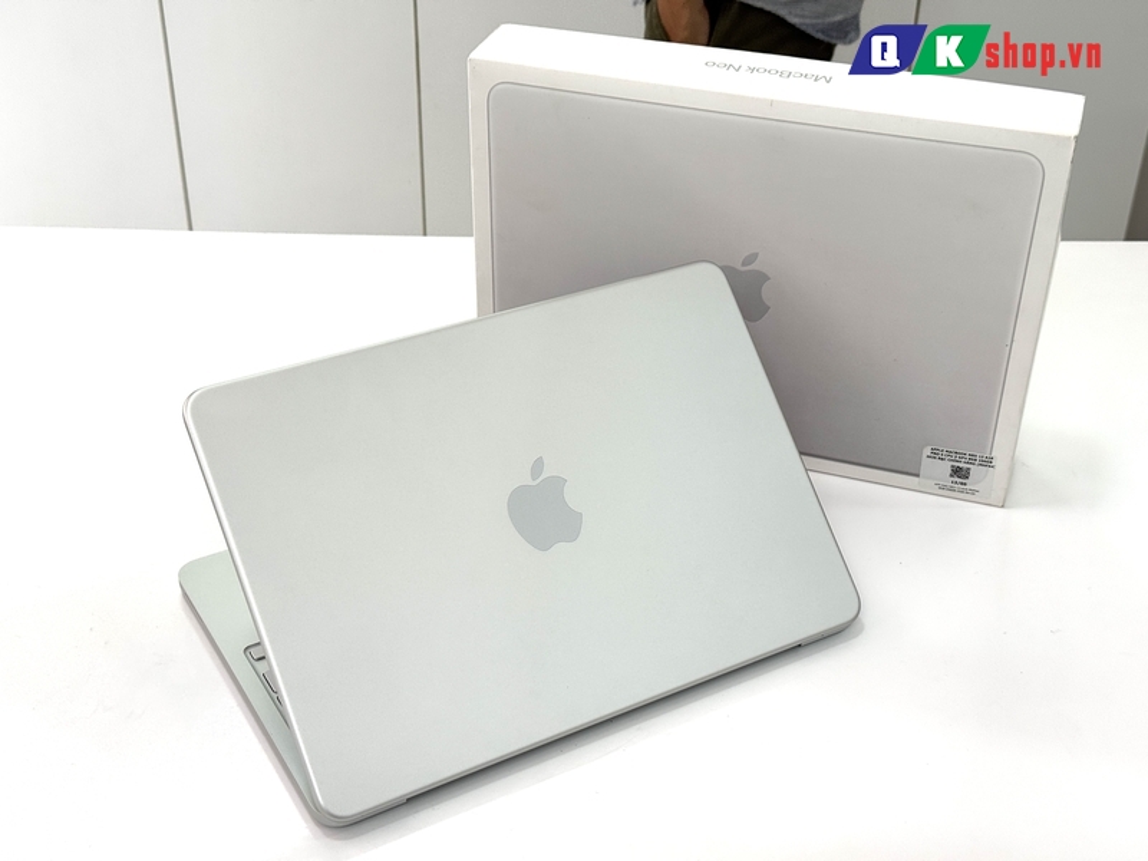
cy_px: 430
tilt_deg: -32.8
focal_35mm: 48
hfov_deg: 39.7
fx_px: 1592
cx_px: 574
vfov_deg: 30.3
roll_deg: +0.4
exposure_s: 1/235
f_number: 1.78
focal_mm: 6.76
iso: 64
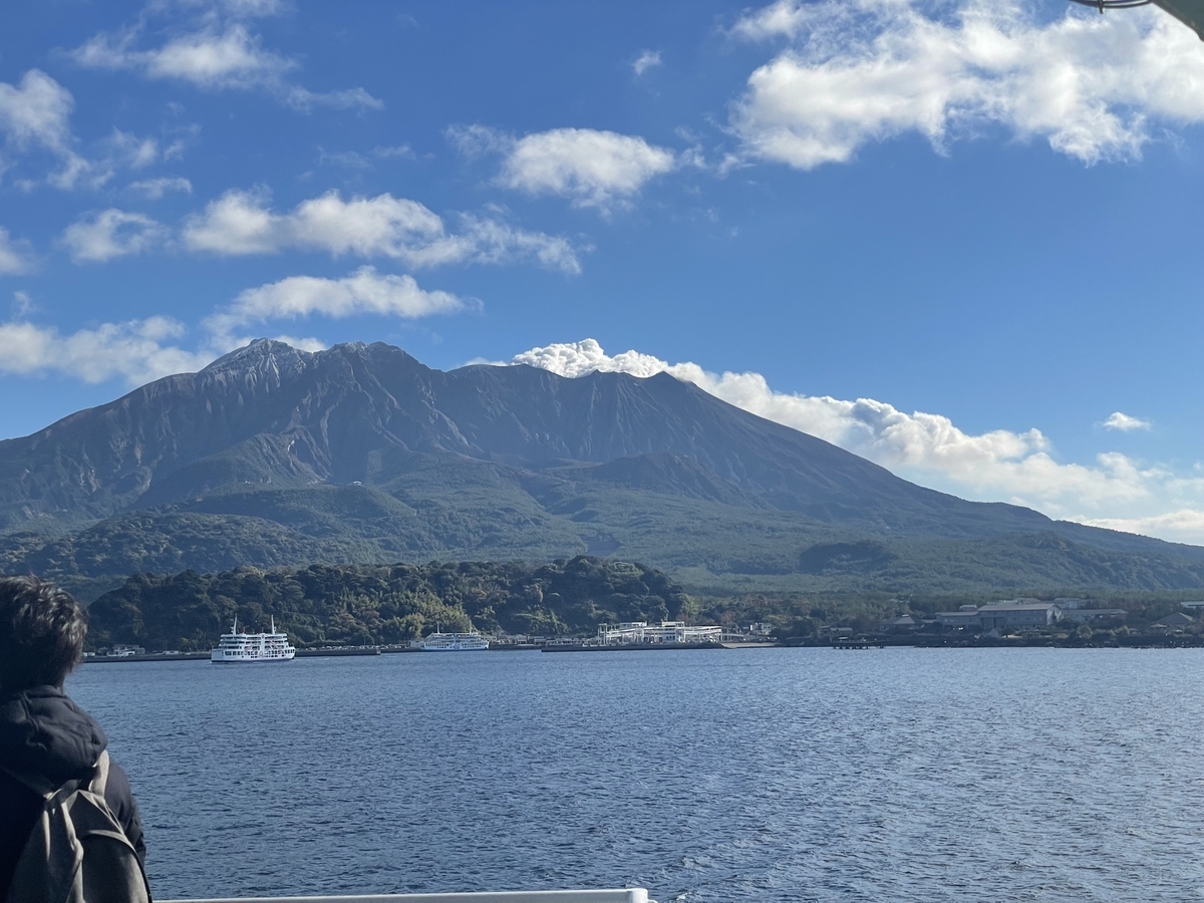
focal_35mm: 52
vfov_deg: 28.0
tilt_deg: +4.7
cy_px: 452
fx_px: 1809
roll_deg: +0.2
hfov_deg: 36.8
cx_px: 602
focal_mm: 6
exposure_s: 1/2817
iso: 25
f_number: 2
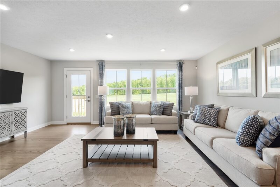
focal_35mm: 15
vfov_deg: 77.3
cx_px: 140
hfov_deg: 100.4
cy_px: 94
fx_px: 117
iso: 400
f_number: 8
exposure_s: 1/5
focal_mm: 10
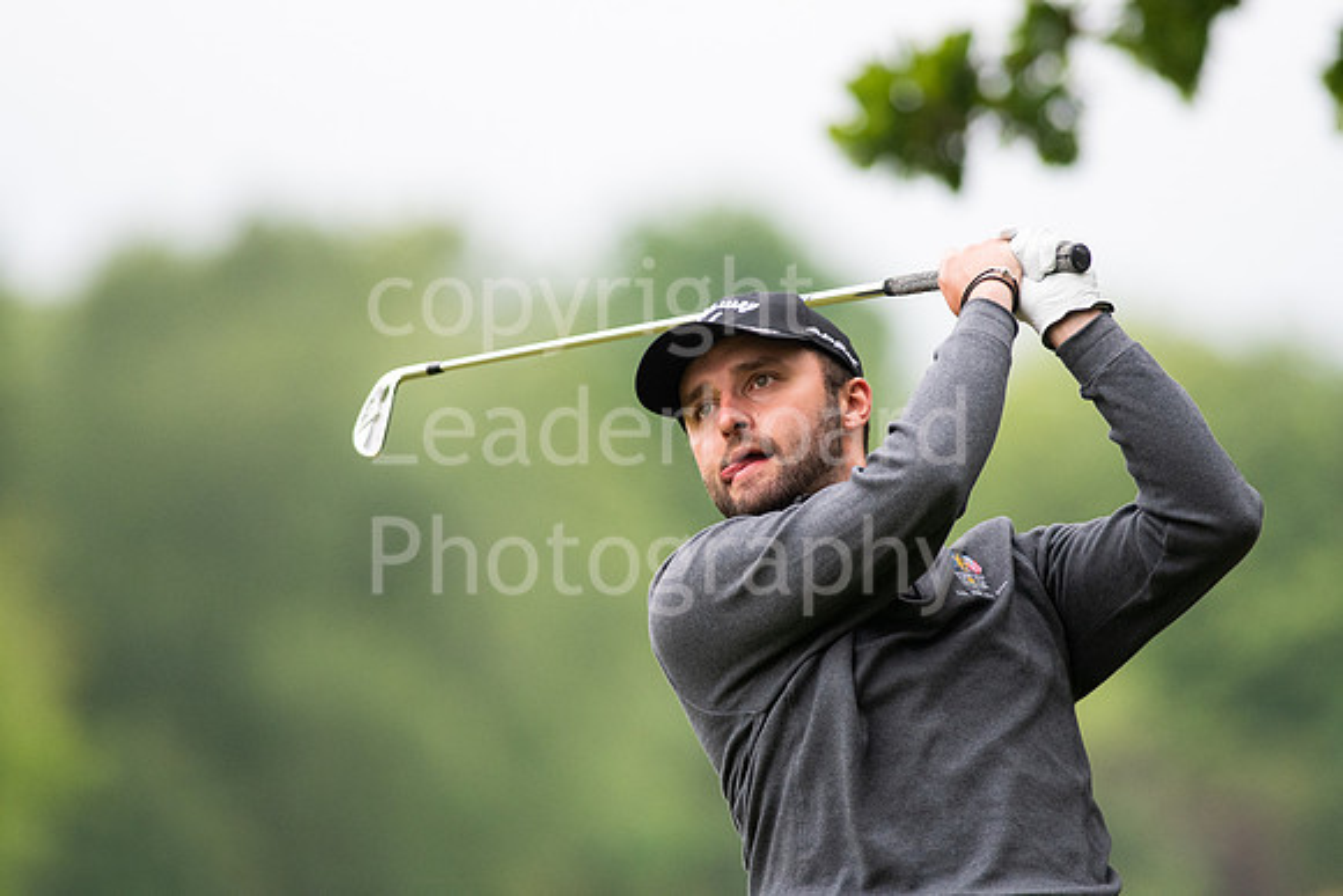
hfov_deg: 4.6
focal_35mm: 450
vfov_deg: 3.1
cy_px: 448
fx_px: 16791
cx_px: 672
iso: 1250
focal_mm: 300
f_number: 4
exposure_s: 1/2000
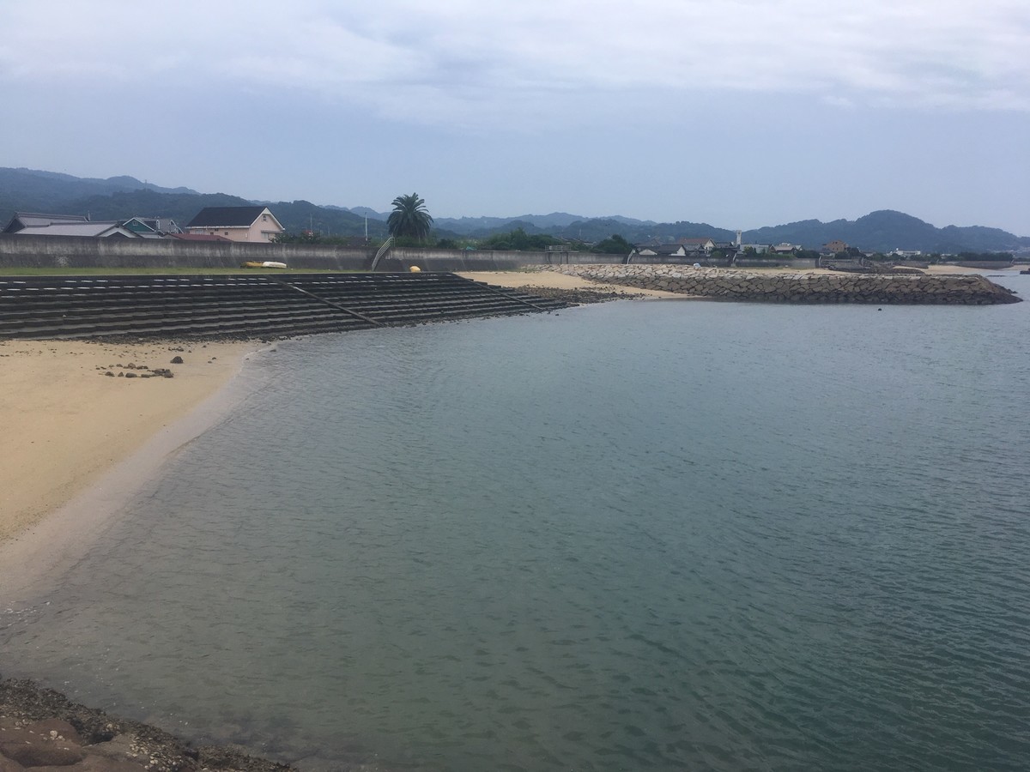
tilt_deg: -6.4
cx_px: 515
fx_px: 863
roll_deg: -0.1
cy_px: 386
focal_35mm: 29
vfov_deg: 48.2
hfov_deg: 61.7
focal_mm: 4.15
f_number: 2.2
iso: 25
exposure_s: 1/1709
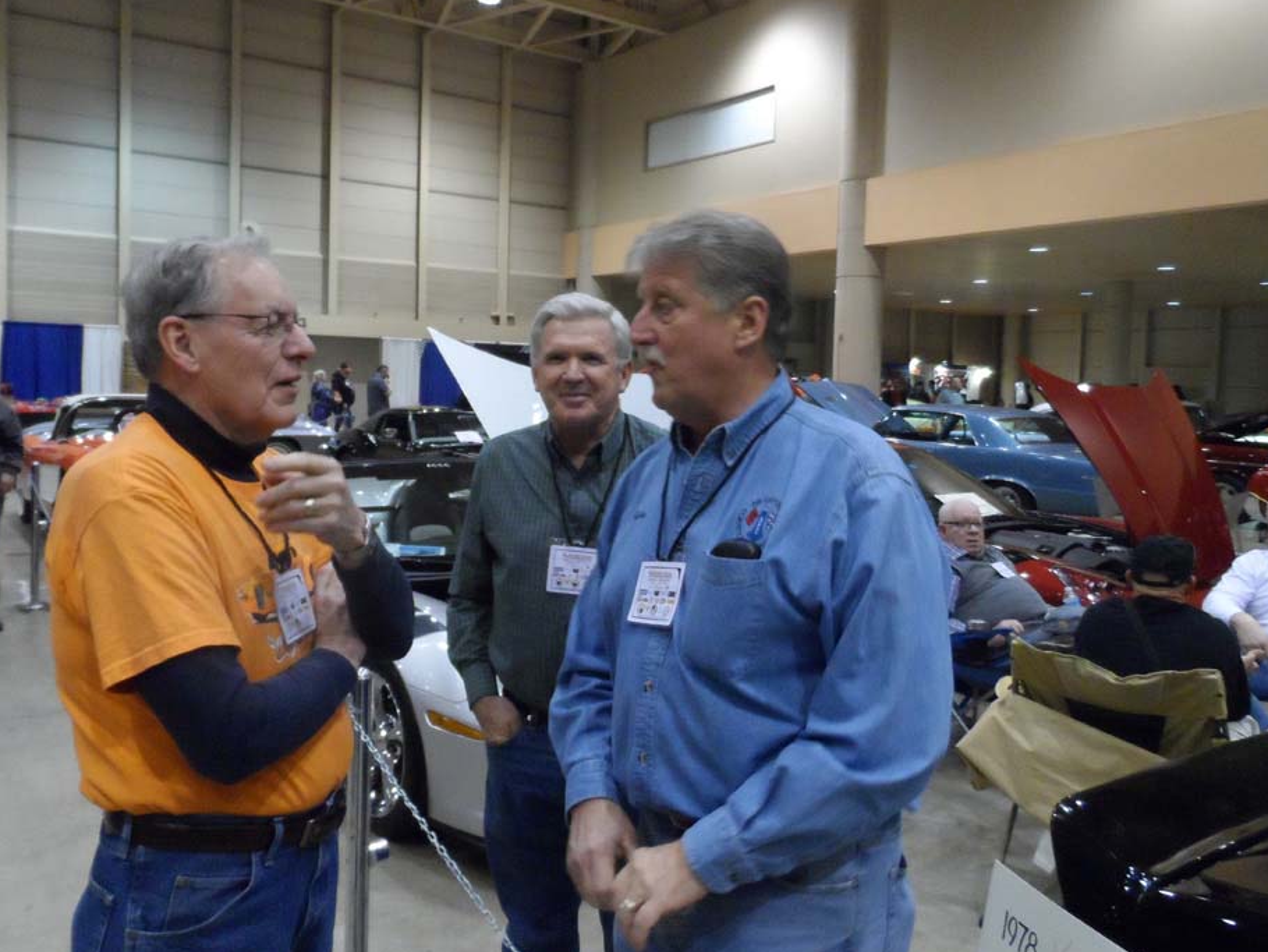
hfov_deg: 65.2
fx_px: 989
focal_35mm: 27
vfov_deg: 51.3
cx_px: 591
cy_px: 435
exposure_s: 1/30
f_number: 3.2
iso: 480
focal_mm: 4
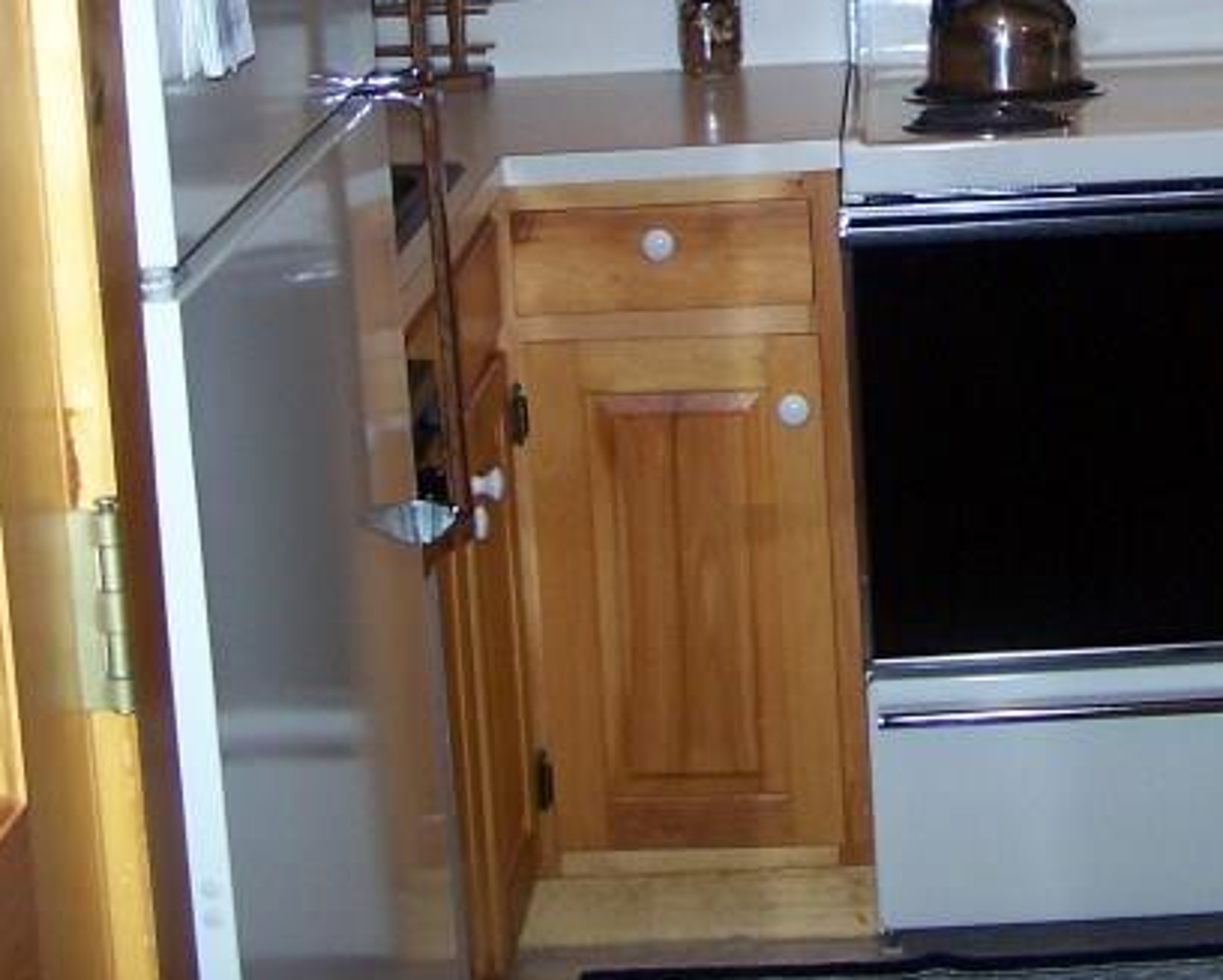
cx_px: 1094
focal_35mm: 93
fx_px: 3369
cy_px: -96
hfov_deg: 20.2
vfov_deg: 16.1
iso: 140
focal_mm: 6.3
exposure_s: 1/60
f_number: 2.8
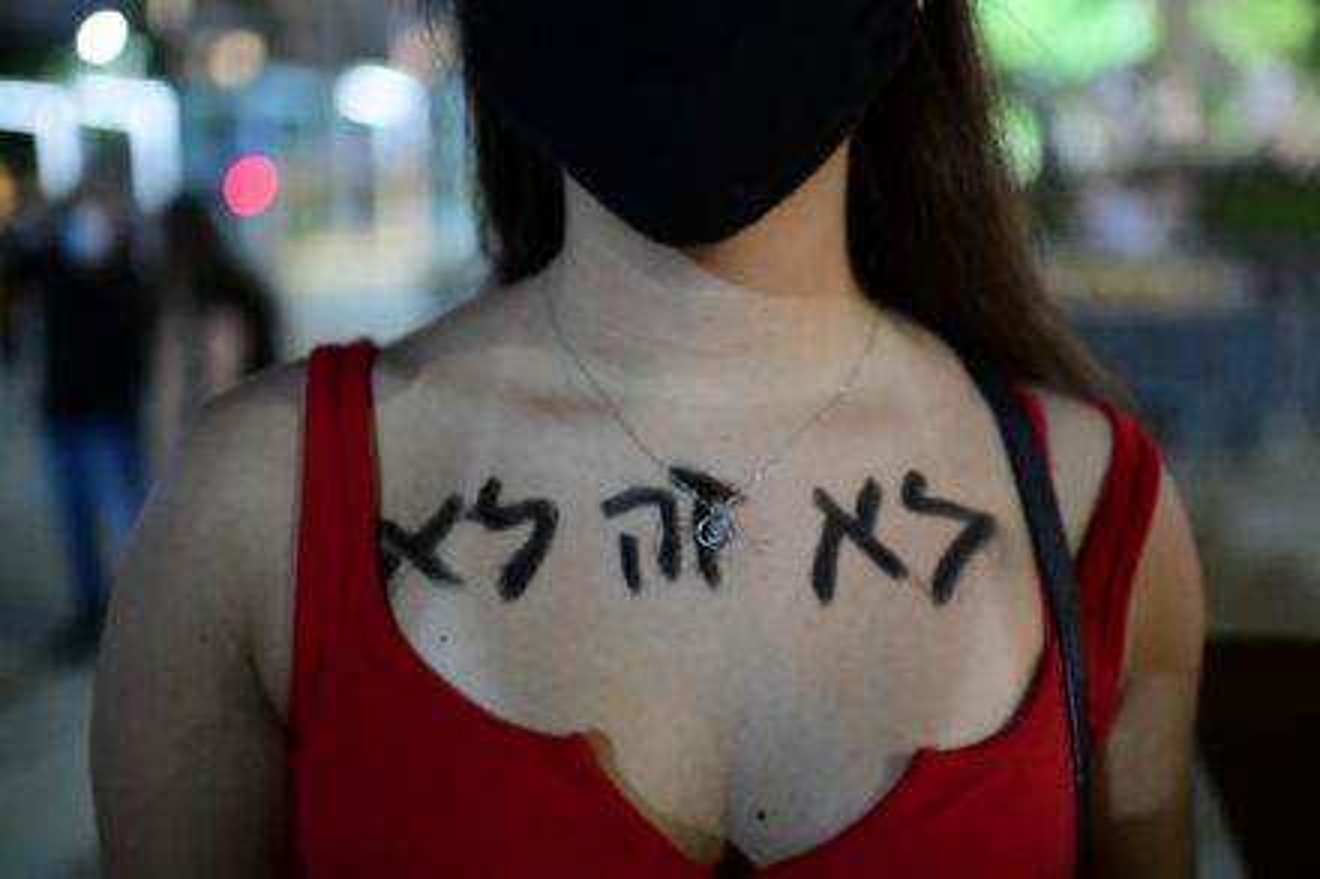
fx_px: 1283
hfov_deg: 54.5
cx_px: 660
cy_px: 440
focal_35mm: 35
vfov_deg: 37.8
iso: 8000
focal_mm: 35
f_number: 1.4
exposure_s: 1/100
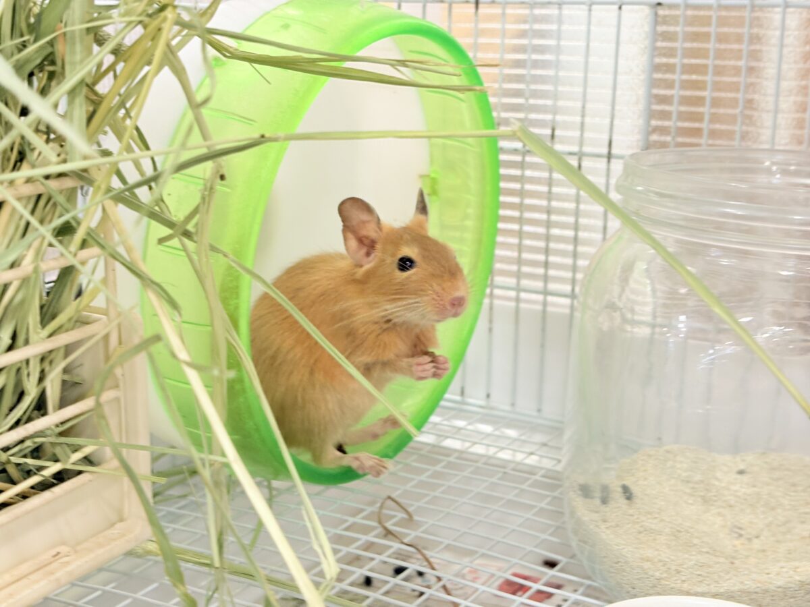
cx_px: 405
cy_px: 304
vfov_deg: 28.0
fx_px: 1217
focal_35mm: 52
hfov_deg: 36.8
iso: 125
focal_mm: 5.96
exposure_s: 1/50
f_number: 1.6
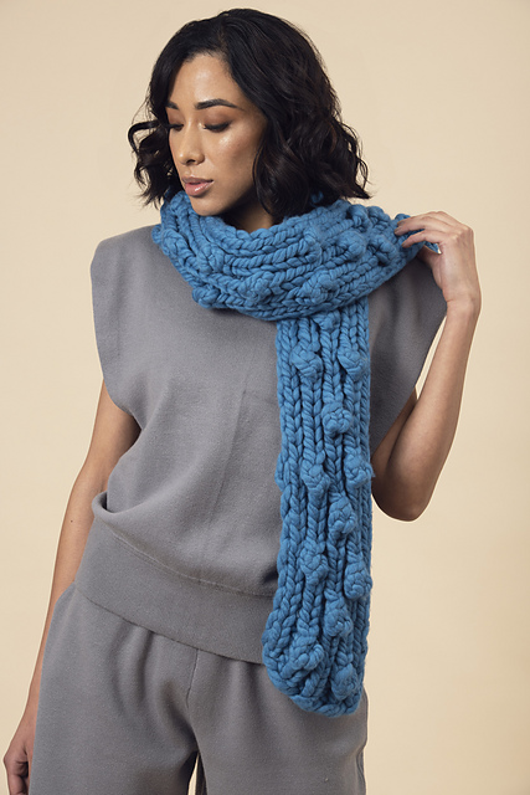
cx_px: 265
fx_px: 2251
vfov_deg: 20.0
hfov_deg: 13.4
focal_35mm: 102
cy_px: 398
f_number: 10
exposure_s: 1/200
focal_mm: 102
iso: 100
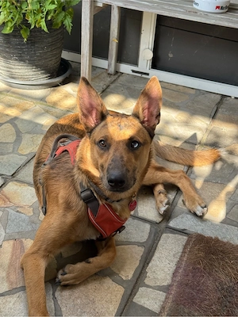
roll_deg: -7.6
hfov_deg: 30.3
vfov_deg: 39.7
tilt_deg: -33.9
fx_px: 440
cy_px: 158
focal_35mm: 48
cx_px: 119
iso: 64
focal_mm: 6.76
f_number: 1.78
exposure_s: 1/399
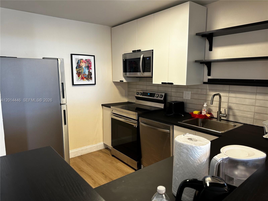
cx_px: 134
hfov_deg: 71.6
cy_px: 100
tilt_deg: -6.7
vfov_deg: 56.8
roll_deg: +0.0
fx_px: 186
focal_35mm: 24
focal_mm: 6.86
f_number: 1.78
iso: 125
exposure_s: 1/60
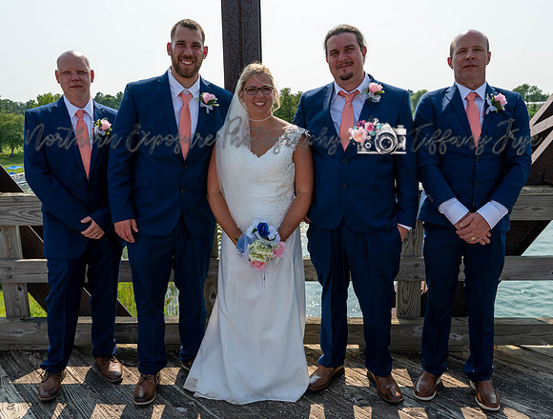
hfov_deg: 60.7
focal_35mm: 29
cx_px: 264
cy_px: 202
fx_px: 472
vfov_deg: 47.9
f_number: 7.1
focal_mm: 24
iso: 100
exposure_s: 1/400
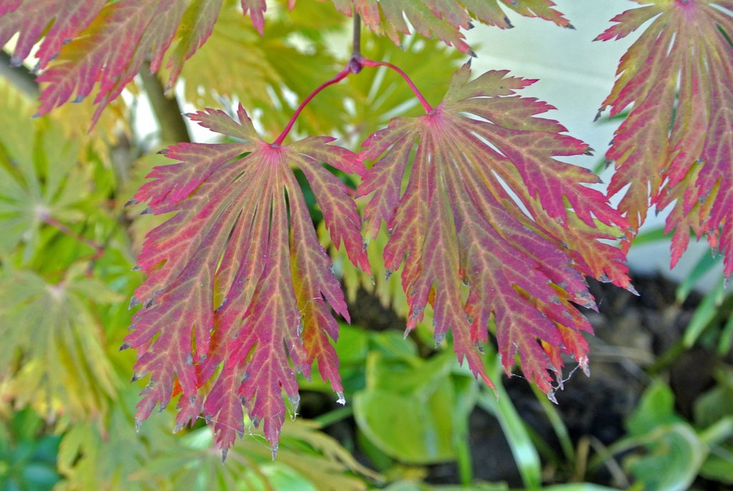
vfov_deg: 33.5
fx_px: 815
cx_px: 366
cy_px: 246
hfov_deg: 48.4
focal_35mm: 40
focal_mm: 15.1
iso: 400
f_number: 4.2
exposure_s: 1/30
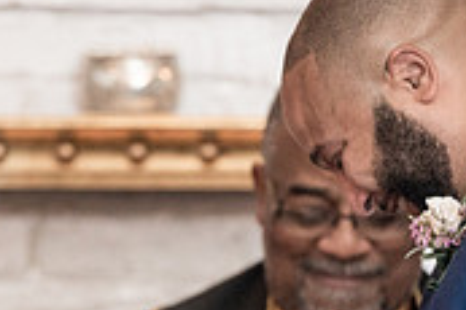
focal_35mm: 725
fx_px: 9376
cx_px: 155
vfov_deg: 1.9
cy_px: 349
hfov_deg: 2.8
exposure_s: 1/200
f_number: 2.8
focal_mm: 200
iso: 2000
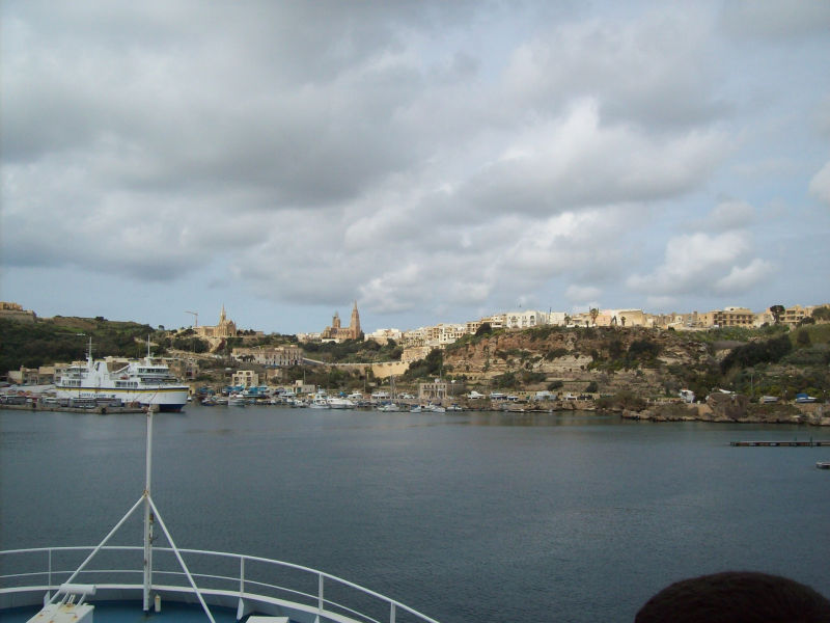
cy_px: 312
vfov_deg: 39.7
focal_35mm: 36
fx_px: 863
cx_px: 415
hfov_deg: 51.4
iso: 80
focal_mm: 6
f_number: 4.8
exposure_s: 1/776
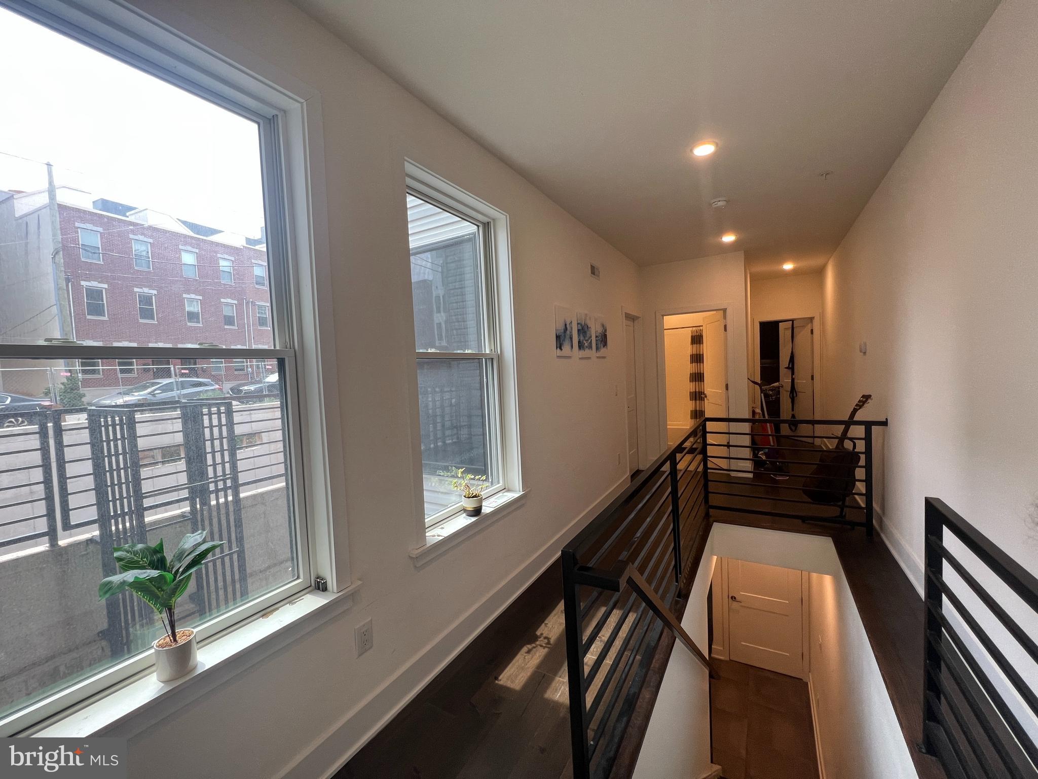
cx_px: 519
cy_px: 390
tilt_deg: -3.1
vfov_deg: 89.9
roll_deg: +1.9
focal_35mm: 13
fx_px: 390
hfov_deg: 106.2
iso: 80
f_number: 1.8
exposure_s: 1/120
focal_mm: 1.57
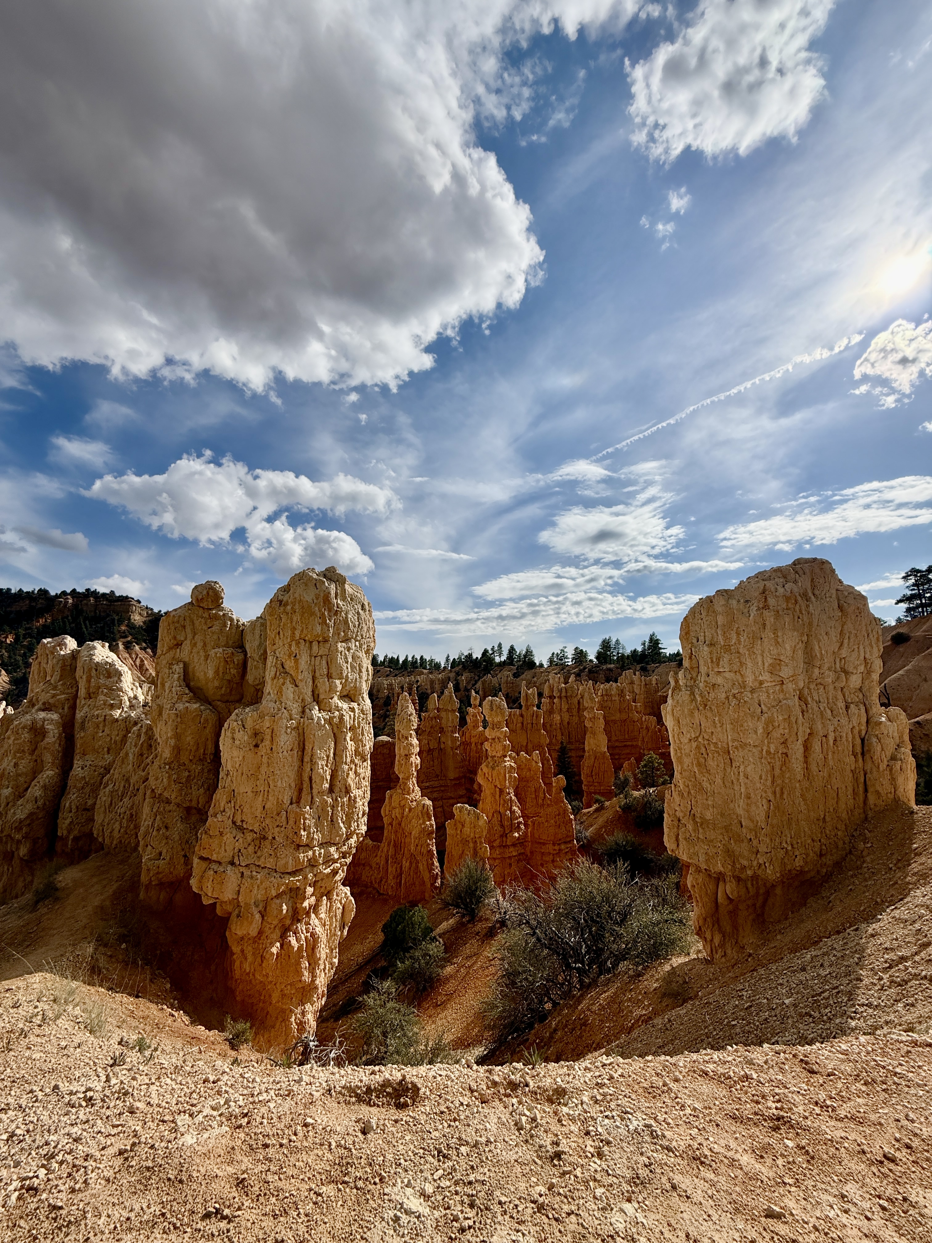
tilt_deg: +9.9
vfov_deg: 102.1
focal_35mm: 14
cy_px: 622
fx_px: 503
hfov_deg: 85.7
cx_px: 466
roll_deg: -1.3
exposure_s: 1/5618
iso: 50
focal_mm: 2.22
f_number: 2.2
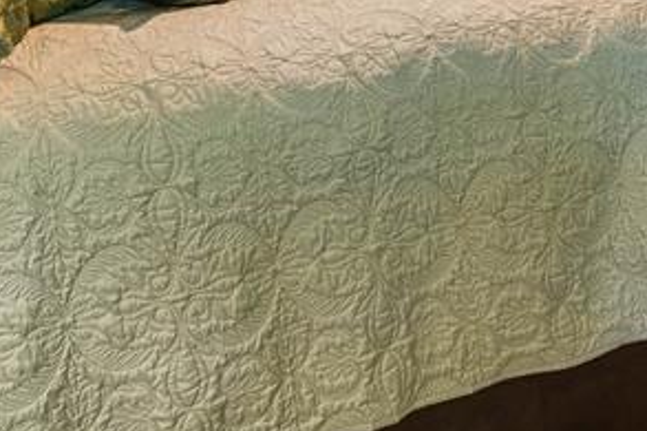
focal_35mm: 57
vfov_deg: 19.1
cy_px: -309
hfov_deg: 34.9
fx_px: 1018
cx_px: 437
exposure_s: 1/1.25
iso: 400
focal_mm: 16.2
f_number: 13
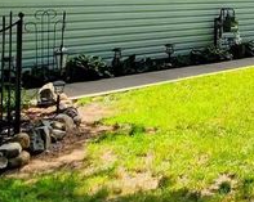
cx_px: 321
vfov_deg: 20.8
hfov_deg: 25.2
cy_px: -68
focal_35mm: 66
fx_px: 495
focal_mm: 2.2
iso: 50
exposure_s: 1/1584
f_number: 2.2
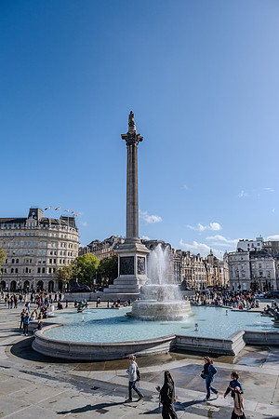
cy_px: 210
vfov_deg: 73.7
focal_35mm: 24
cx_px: 140
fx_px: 279
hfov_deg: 53.1
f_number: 5.6
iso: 320
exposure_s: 1/1800
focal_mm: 16
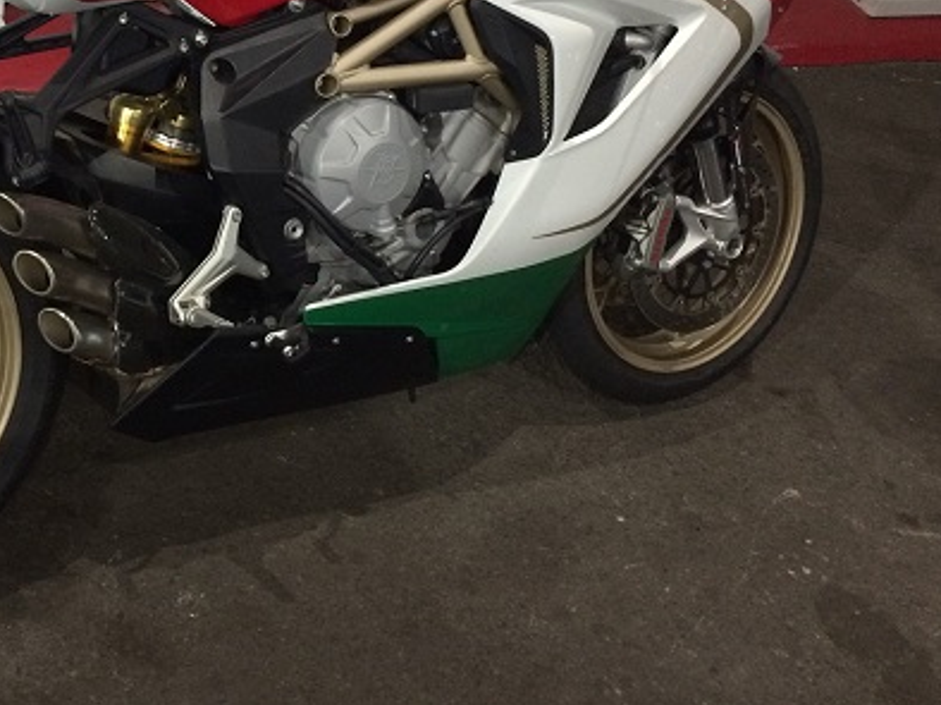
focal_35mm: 52
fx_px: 1413
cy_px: 106
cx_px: 184
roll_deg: -7.4
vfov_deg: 27.3
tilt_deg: -24.1
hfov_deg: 35.6
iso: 320
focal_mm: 4.15
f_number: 2.2
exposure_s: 1/17
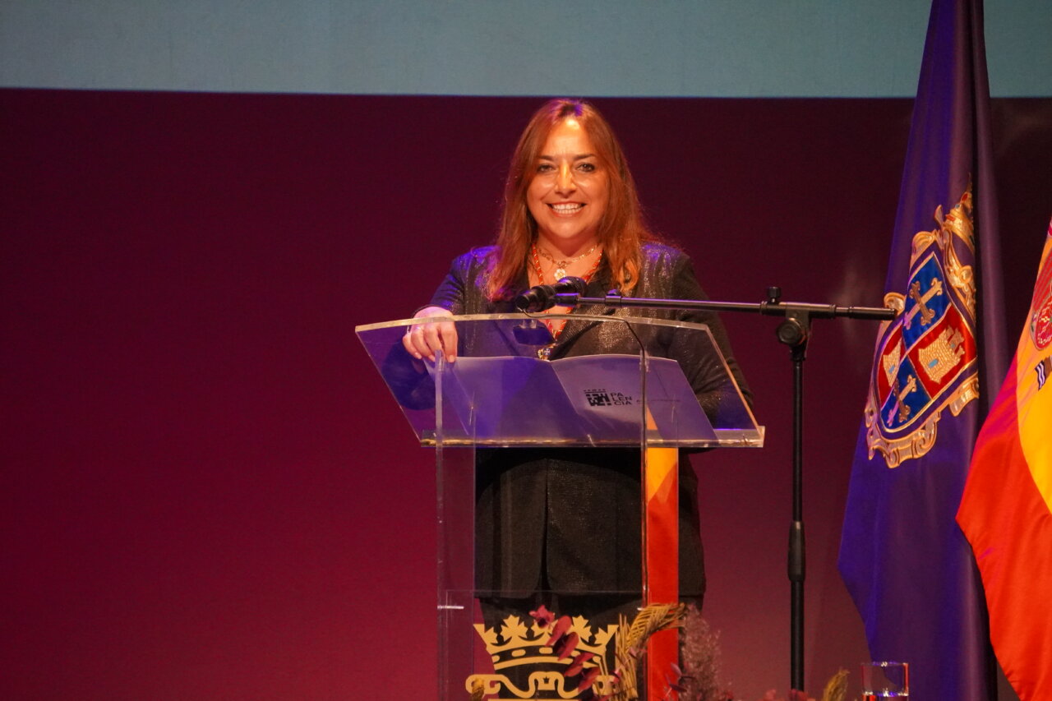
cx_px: 526
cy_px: 350
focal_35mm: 315
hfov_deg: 6.5
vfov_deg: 4.4
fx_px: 9203
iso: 6400
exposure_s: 1/125
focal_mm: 210
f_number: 6.3
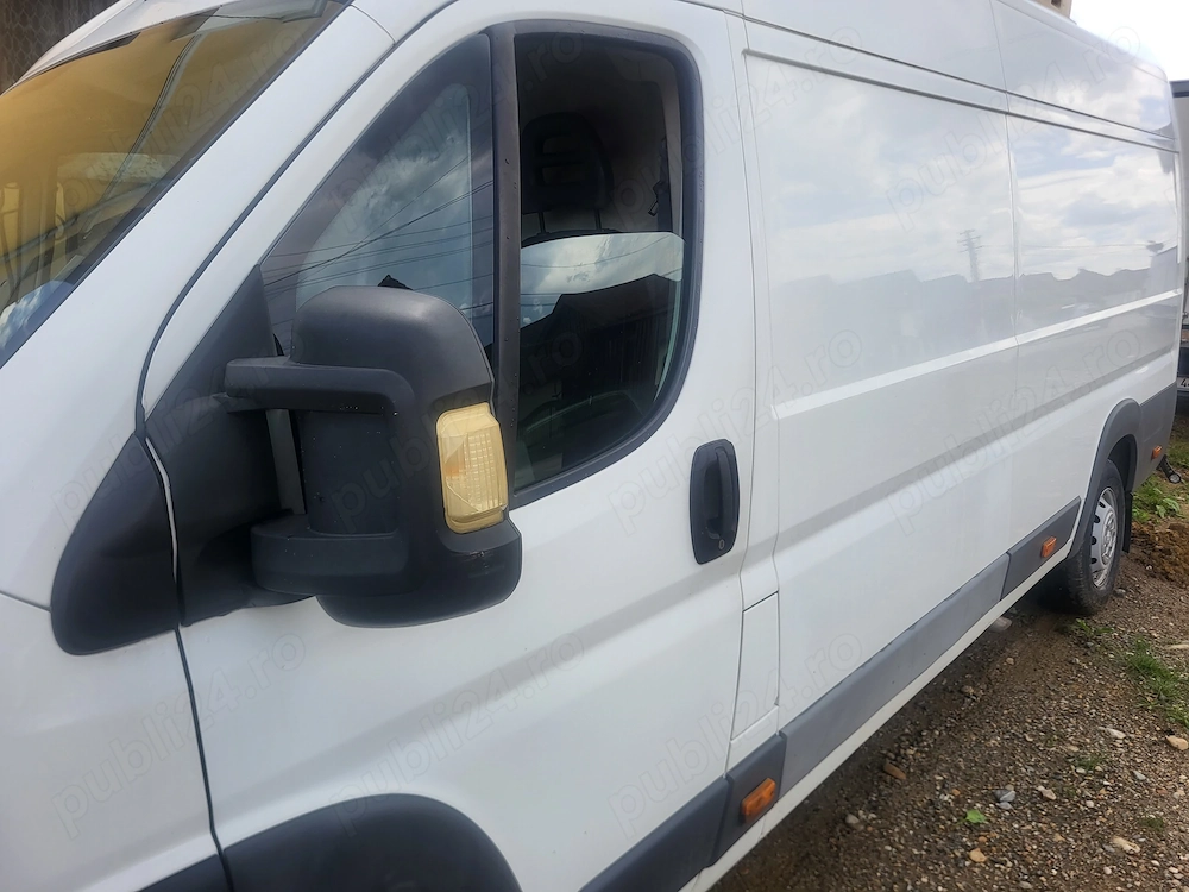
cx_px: 594
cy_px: 446
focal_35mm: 26
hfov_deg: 67.3
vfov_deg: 53.1
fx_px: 893
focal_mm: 5.4
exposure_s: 1/1102
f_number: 1.8
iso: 40
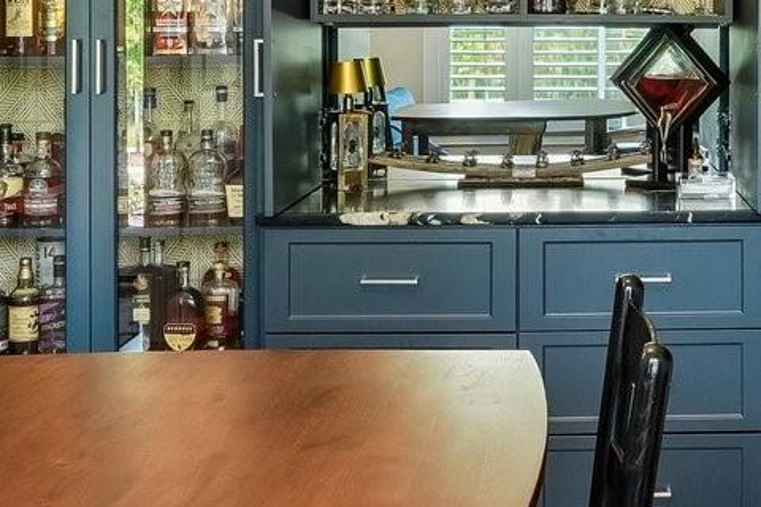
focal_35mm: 64
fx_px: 1353
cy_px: 69
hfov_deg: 30.3
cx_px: 660
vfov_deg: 20.9
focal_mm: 10
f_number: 8
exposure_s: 1/2
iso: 400
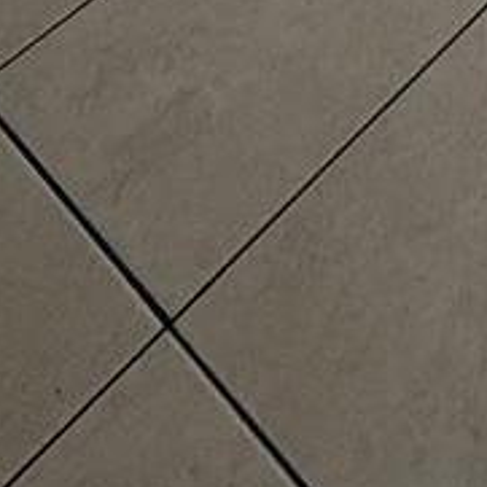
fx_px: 1305
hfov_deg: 17.4
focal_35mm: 82
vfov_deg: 11.0
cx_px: 866
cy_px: -1028
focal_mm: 2.22
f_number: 2.2
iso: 80
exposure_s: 1/99
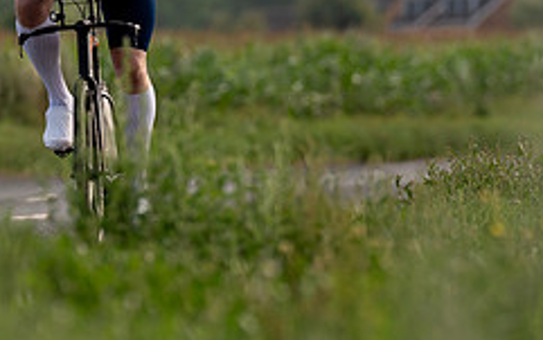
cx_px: 70
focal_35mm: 745
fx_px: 11033
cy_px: 152
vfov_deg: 1.8
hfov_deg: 2.8
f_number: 4
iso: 160
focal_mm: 200
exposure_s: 1/1000
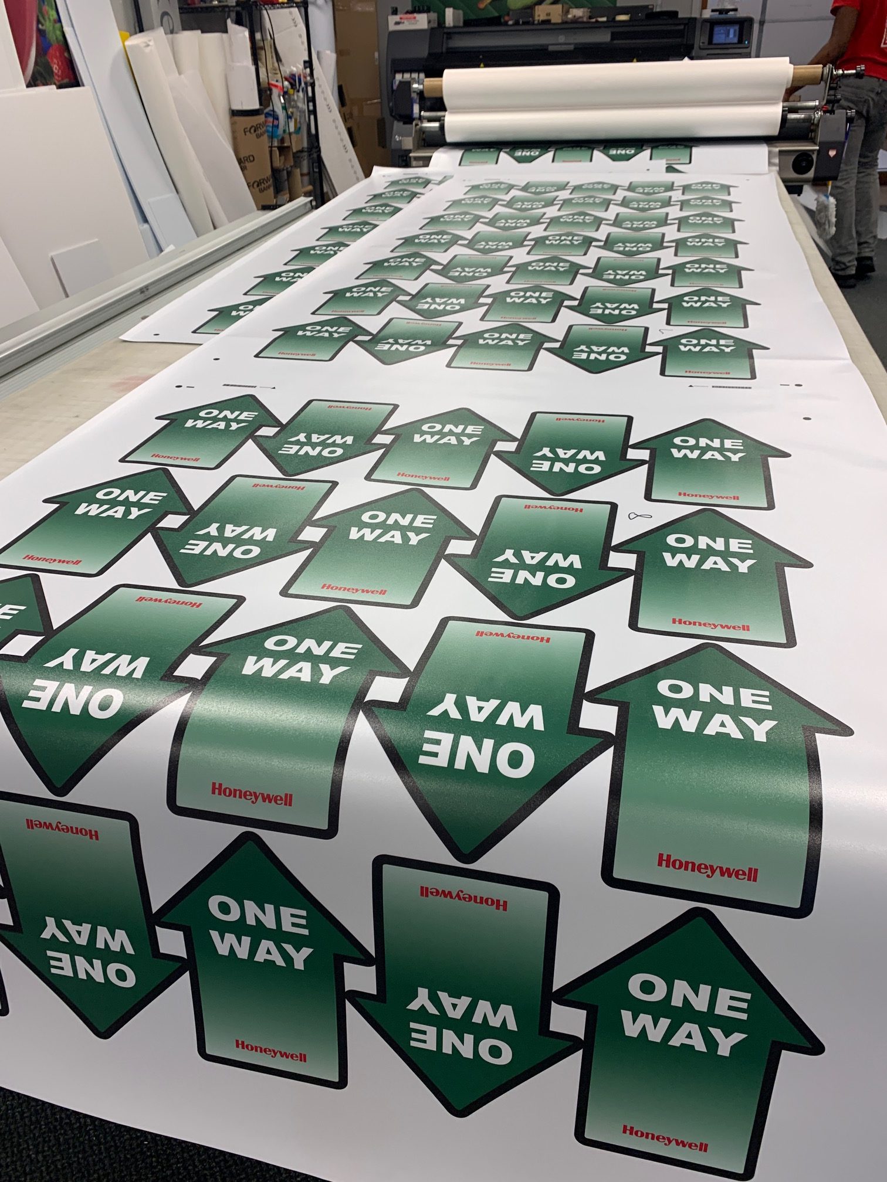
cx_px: 444
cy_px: 591
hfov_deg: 53.1
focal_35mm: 26
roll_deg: +0.8
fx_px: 888
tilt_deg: -31.9
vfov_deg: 67.3
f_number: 1.8
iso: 64
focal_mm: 4.25
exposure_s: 1/120
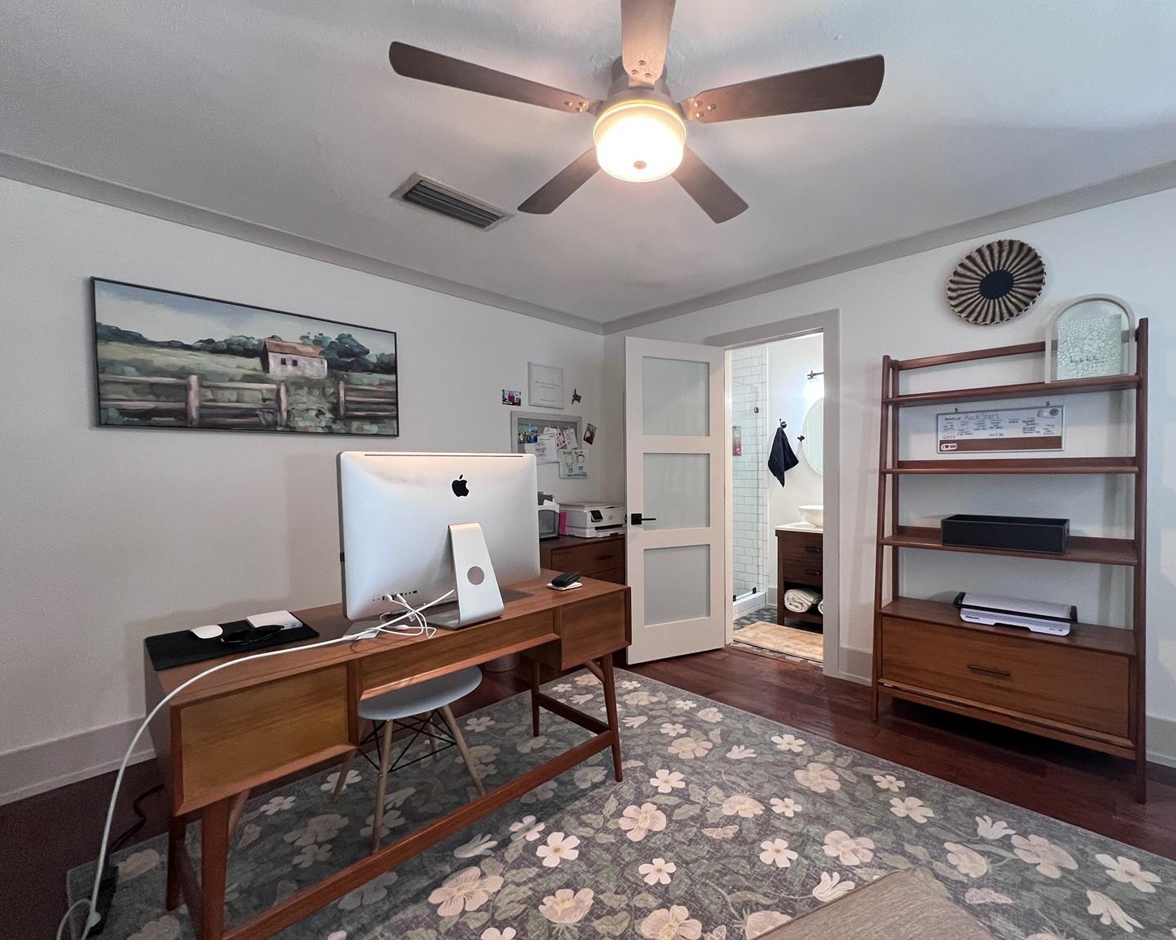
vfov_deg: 88.0
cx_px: 645
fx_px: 487
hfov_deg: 100.4
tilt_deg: -1.3
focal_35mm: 14
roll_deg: +1.0
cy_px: 479
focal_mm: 1.57
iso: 320
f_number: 1.8
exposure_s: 1/60
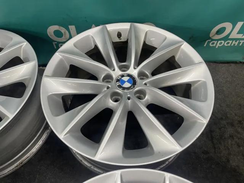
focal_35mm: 26
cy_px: 92
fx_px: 183
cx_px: 122
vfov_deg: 53.1
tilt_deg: -53.8
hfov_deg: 67.3
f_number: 1.6
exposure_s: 1/50
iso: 80
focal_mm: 4.2
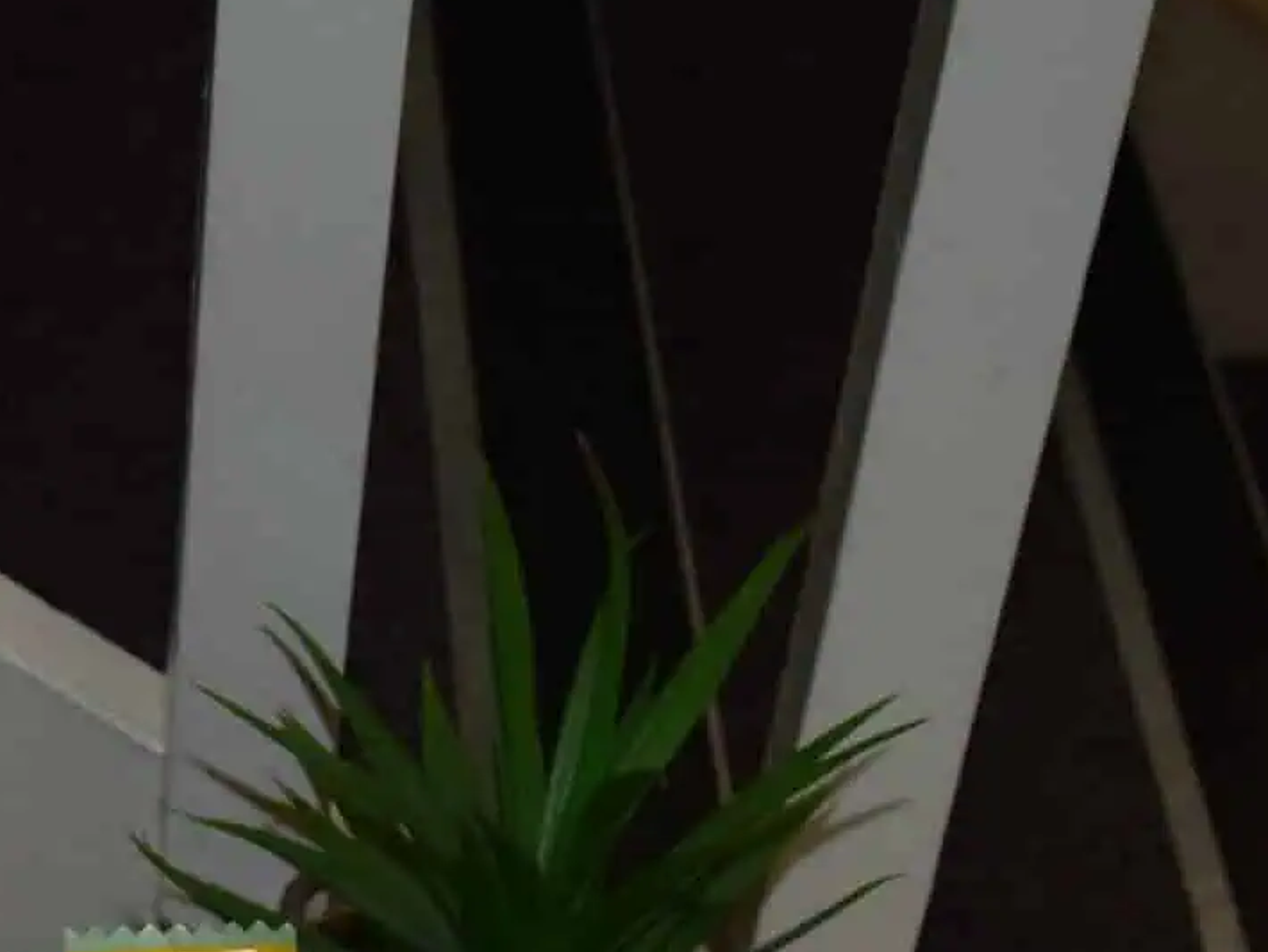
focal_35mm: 104
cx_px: -200
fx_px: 3811
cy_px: 1362
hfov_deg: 18.1
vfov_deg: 13.5
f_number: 5
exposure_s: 1/100
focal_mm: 20
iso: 450
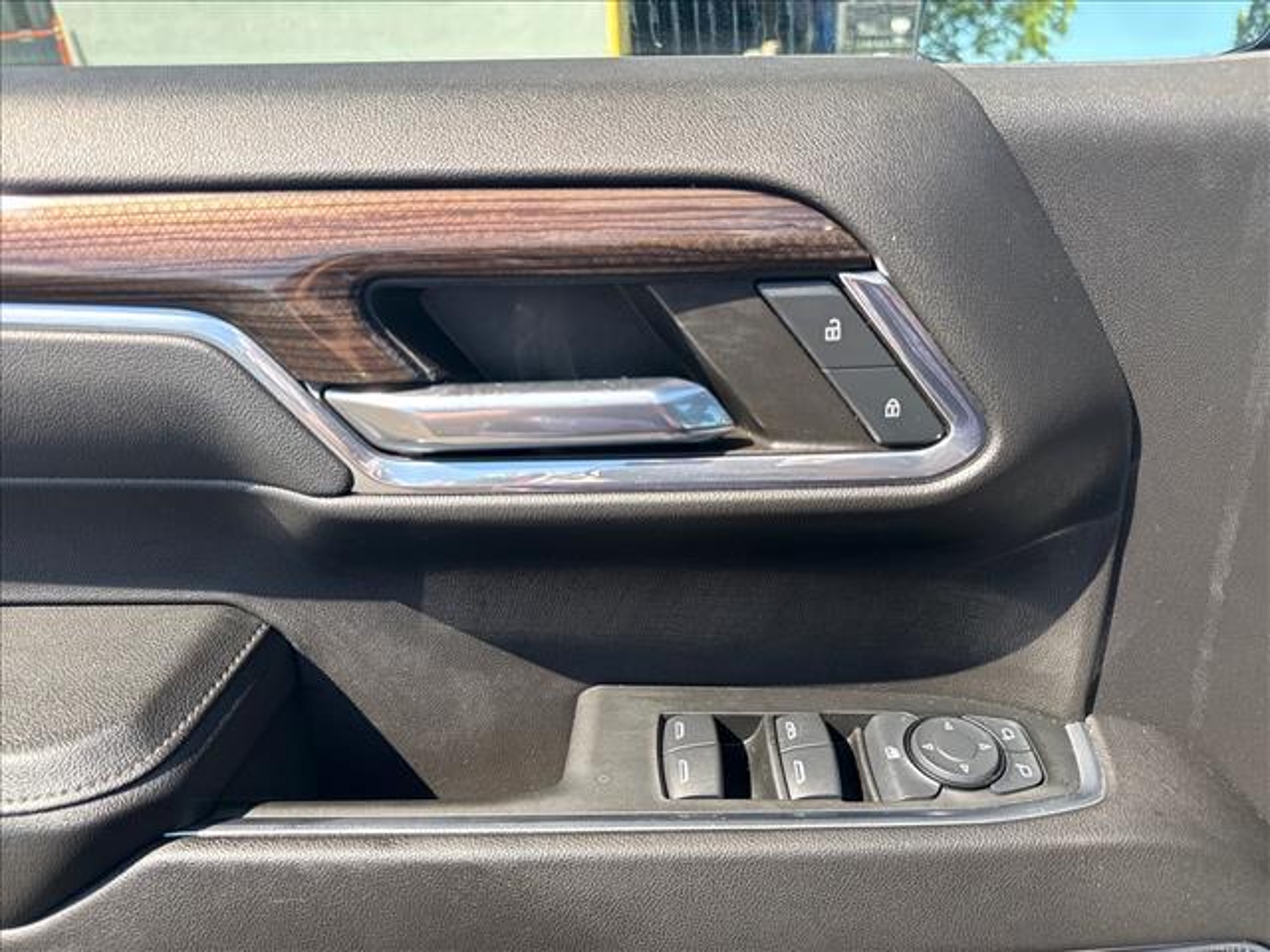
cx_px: 635
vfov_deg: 56.8
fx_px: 881
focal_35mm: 24
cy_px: 476
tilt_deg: -27.3
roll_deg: +4.1
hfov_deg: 71.6
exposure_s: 1/298
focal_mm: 6.76
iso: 100
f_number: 1.78
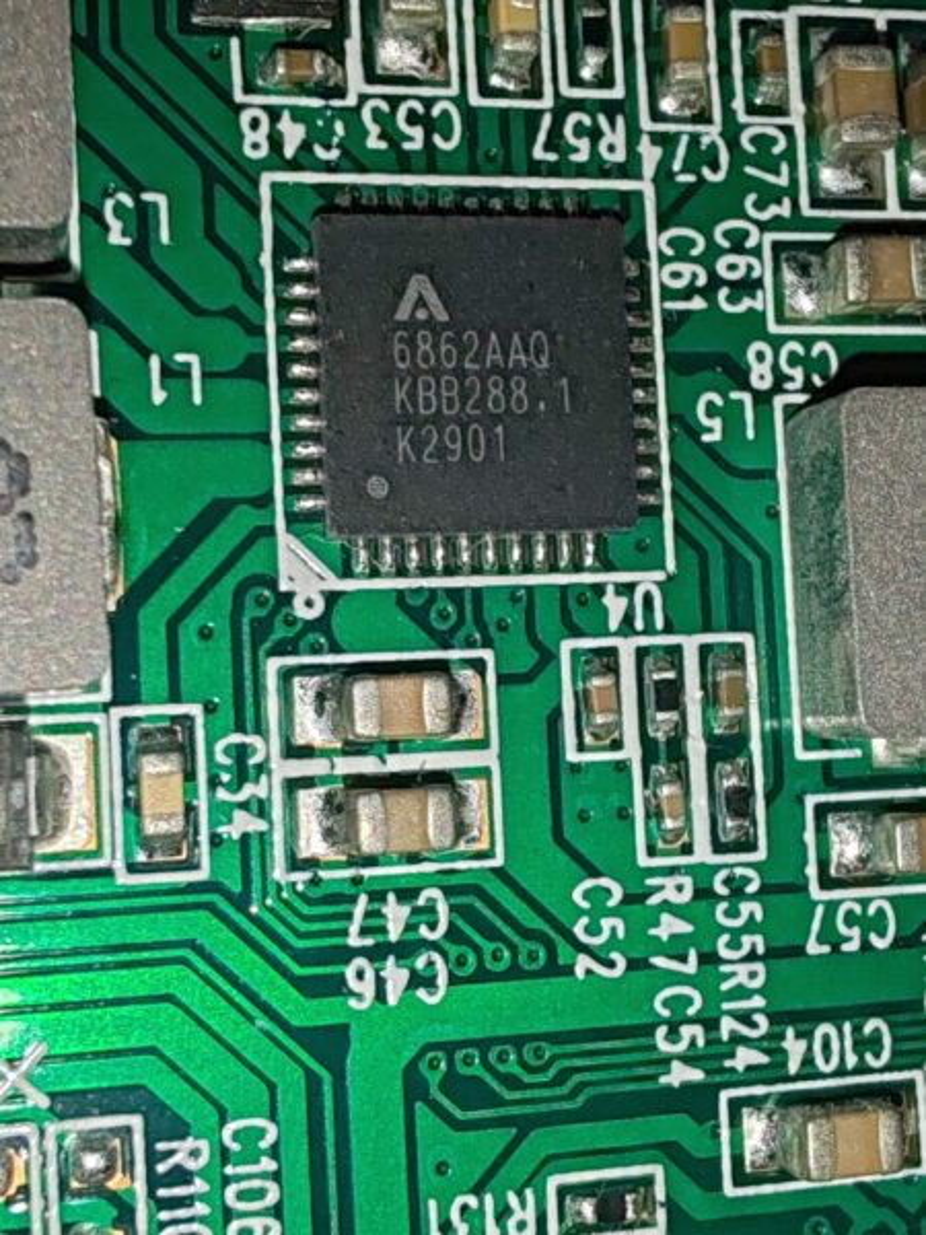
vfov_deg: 36.2
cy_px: 618
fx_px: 1890
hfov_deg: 27.5
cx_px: 463
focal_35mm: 53
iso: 50
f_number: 2.2
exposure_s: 1/234
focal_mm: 1.96
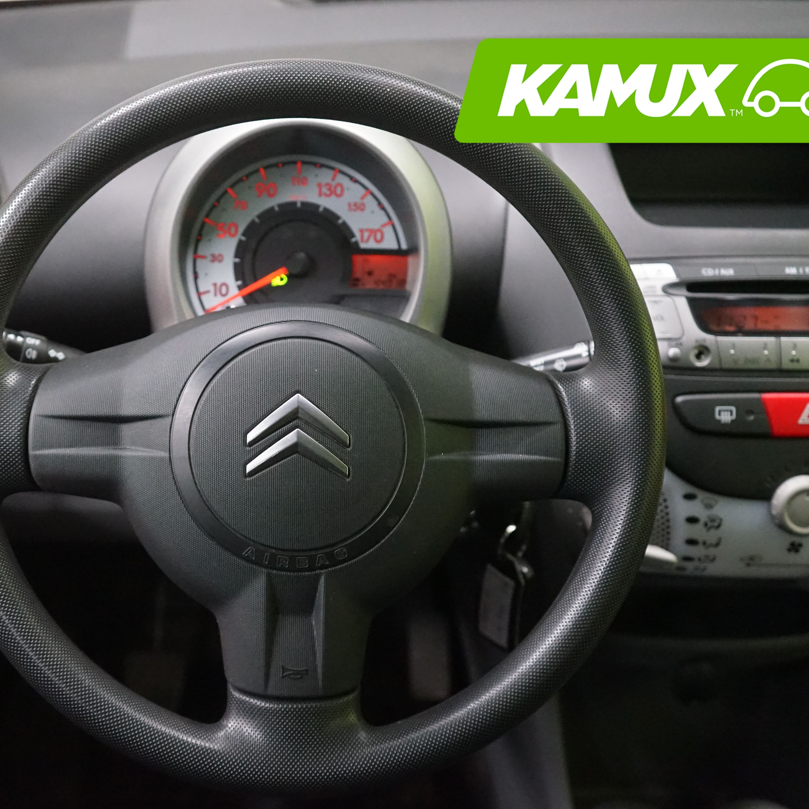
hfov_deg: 36.6
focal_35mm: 46
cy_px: 405
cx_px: 301
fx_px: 1216
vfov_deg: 36.8
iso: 6400
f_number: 4
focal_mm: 36
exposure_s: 1/60
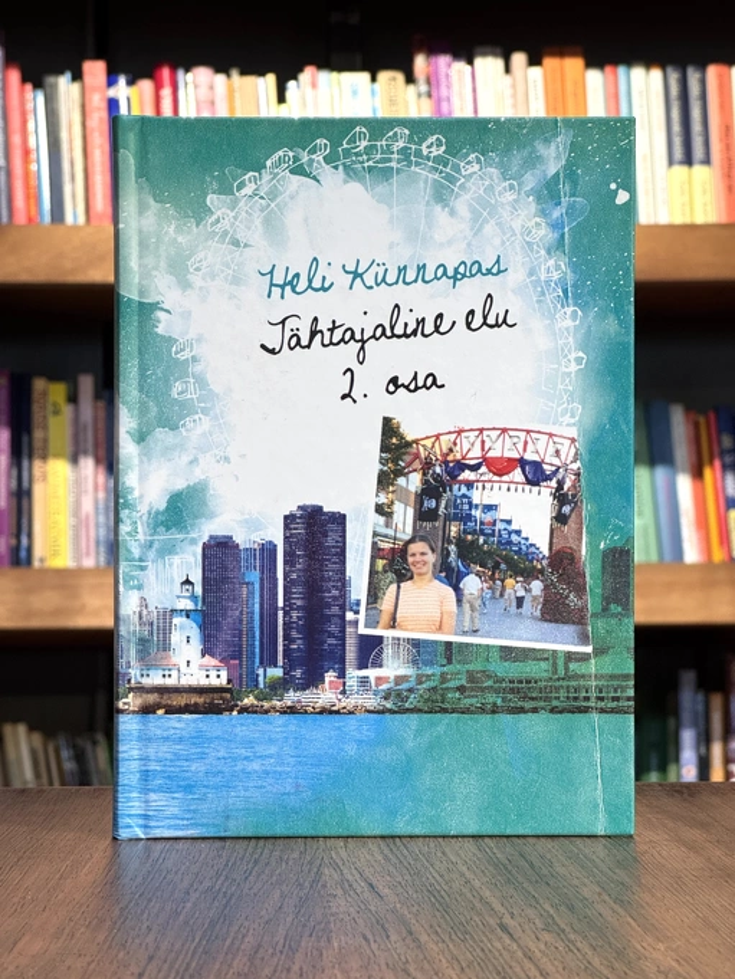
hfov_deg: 19.1
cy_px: 490
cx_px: 368
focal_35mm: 77
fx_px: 2179
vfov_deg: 25.3
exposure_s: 1/99
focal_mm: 9
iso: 200
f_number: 2.8
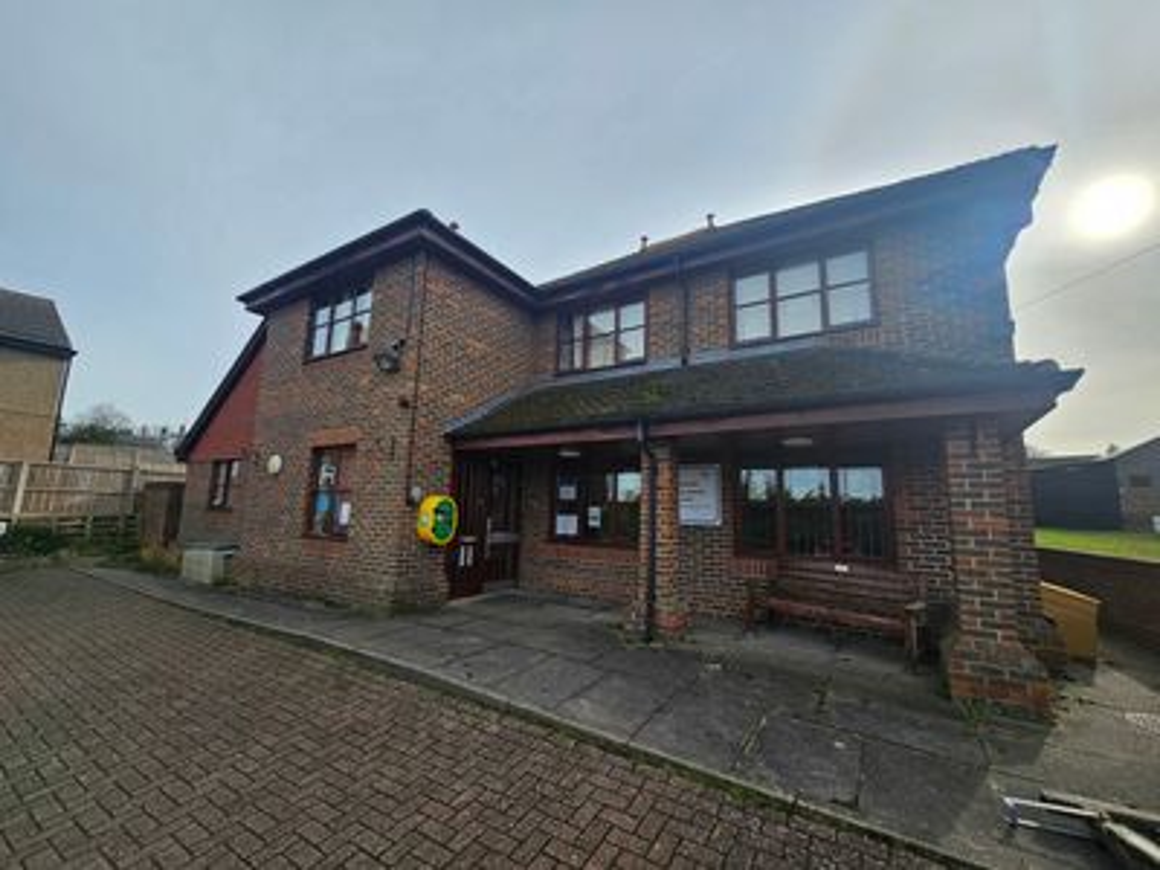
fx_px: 436
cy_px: 435
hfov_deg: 106.2
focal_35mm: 13
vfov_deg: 89.9
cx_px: 580
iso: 50
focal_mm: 2.2
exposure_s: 1/1700
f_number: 2.2
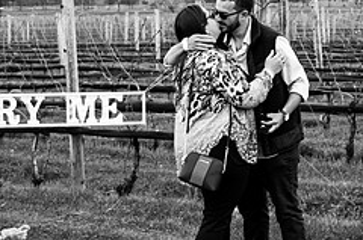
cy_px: 68
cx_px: 256
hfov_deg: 15.9
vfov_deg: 10.6
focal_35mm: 129
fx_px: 1298
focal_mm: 52
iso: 64
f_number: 4
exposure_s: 1/125
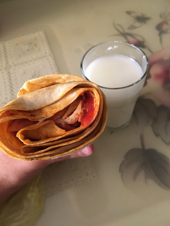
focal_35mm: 29
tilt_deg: -57.3
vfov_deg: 61.7
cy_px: 113
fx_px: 190
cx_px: 85
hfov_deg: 48.2
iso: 200
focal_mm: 4.15
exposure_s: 1/20
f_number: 2.2
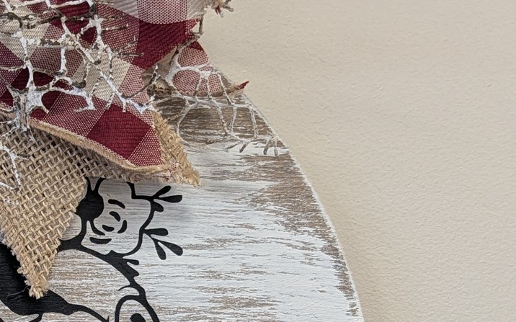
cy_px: 295
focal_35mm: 91
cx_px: -62
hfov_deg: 21.5
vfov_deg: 14.2
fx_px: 1279
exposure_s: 1/60
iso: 95
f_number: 1.68
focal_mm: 6.9
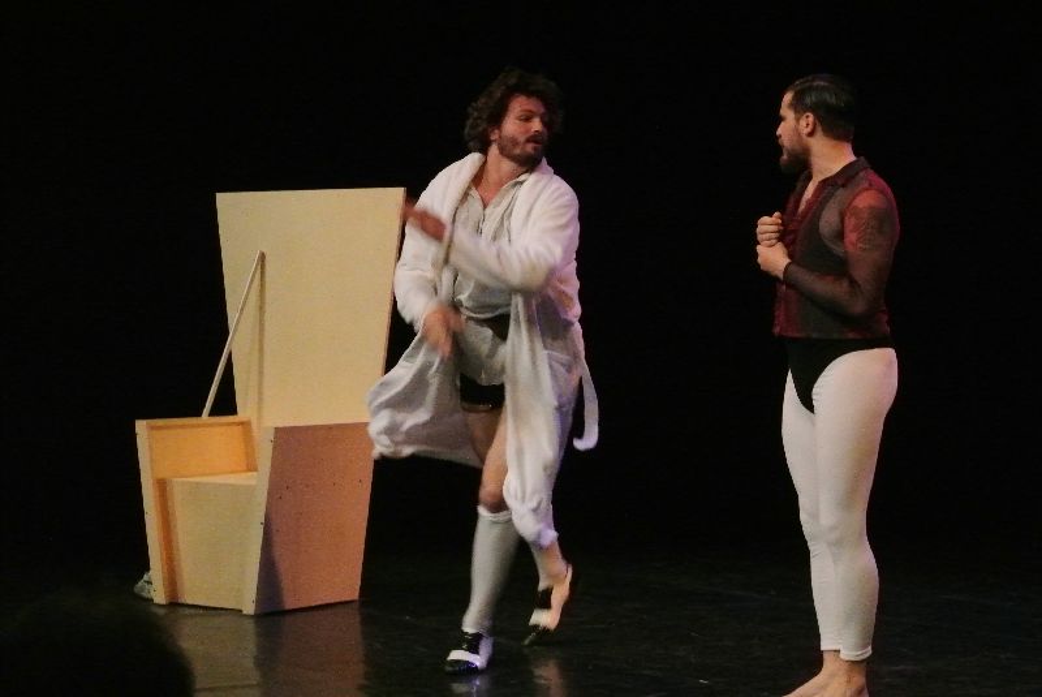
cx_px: 521
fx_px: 2491
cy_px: 348
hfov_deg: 23.6
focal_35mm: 86
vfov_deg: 15.9
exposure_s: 1/100
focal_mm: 31.9
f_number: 9
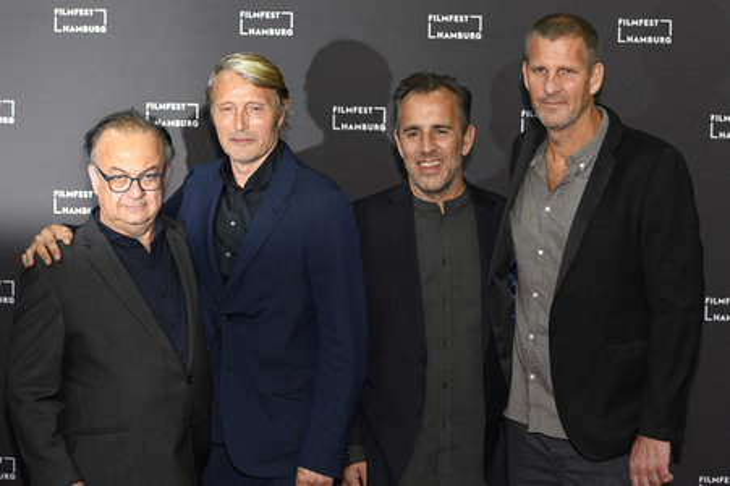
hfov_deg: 28.9
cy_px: 243
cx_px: 365
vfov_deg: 19.4
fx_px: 1418
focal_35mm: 70
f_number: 4
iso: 640
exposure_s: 1/400
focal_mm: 70
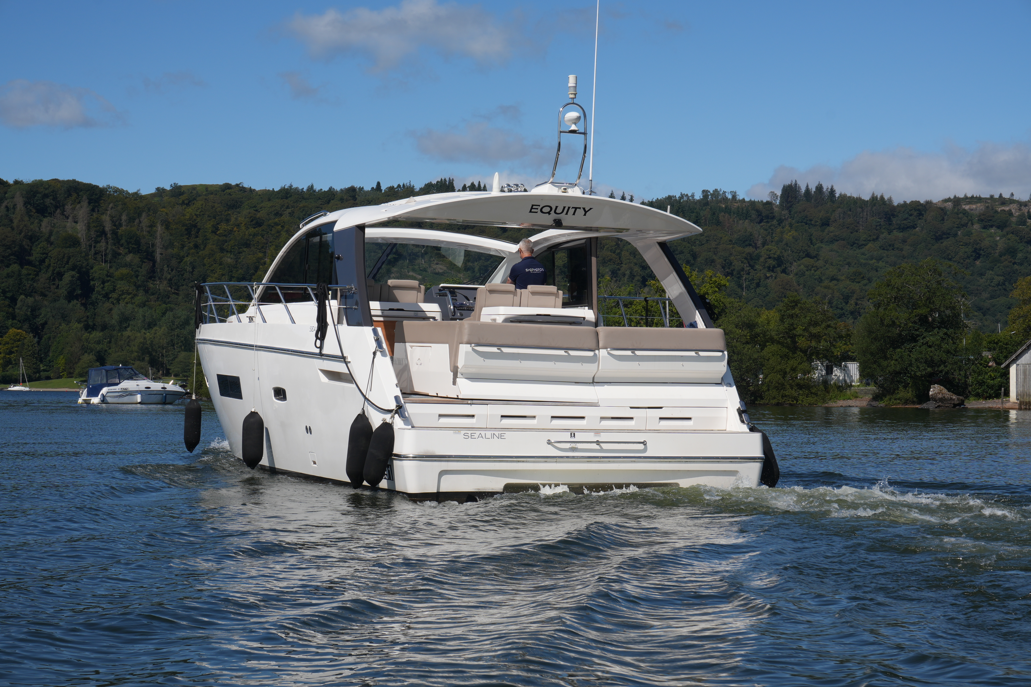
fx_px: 1804
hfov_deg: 31.9
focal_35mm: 63
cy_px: 344
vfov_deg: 21.6
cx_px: 516
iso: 100
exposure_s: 1/160
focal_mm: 42
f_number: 14
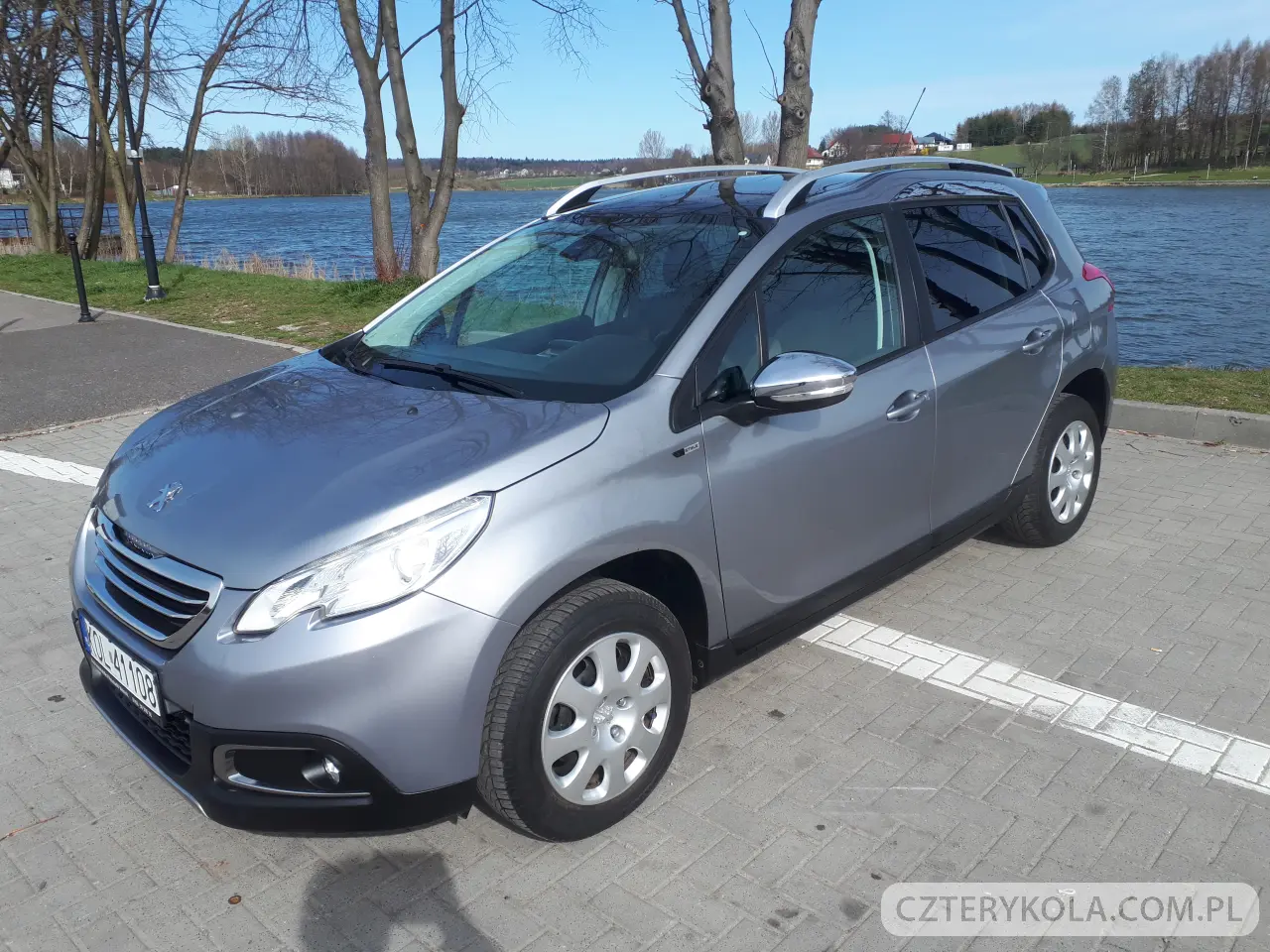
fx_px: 991
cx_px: 635
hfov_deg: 65.3
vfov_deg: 51.4
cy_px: 476
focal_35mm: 27
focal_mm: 3.6
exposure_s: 1/1088
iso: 40
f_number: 1.9
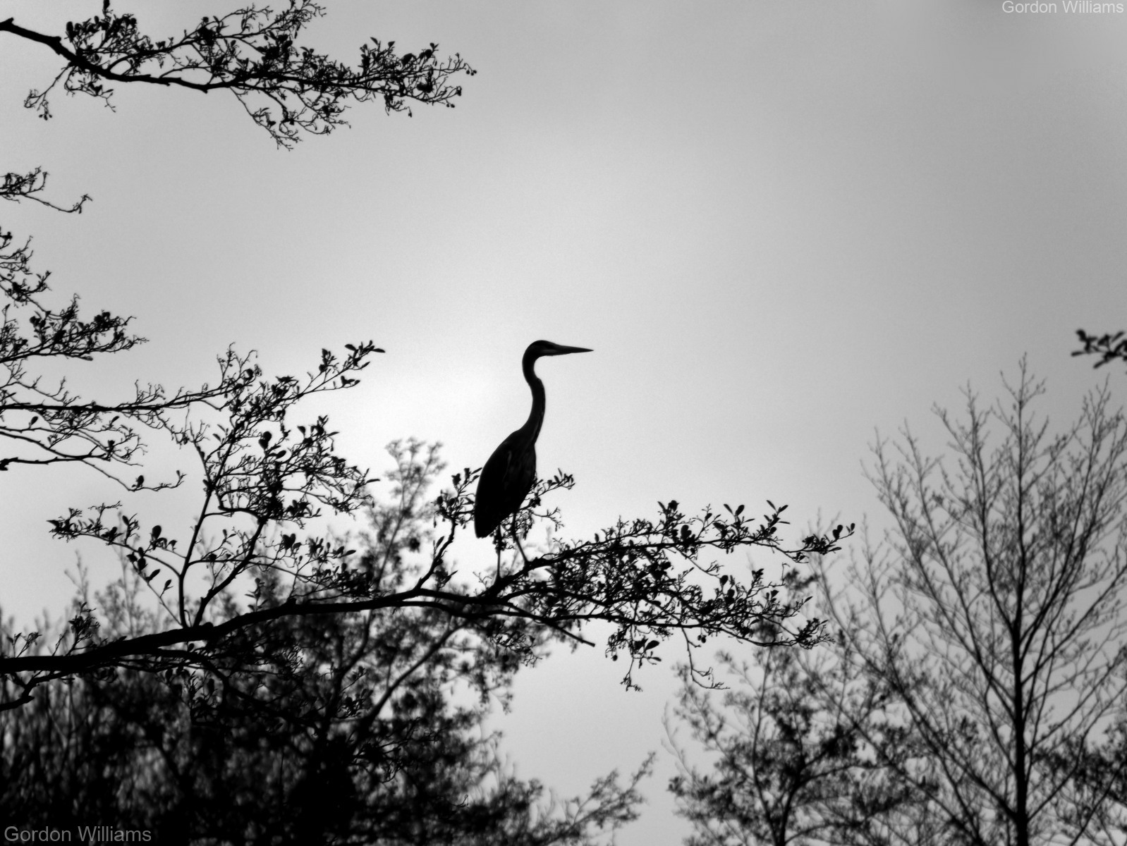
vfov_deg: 3.7
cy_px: 423
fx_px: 13029
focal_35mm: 400
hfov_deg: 5.0
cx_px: 564
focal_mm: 200
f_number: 5.6
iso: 320
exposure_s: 1/500
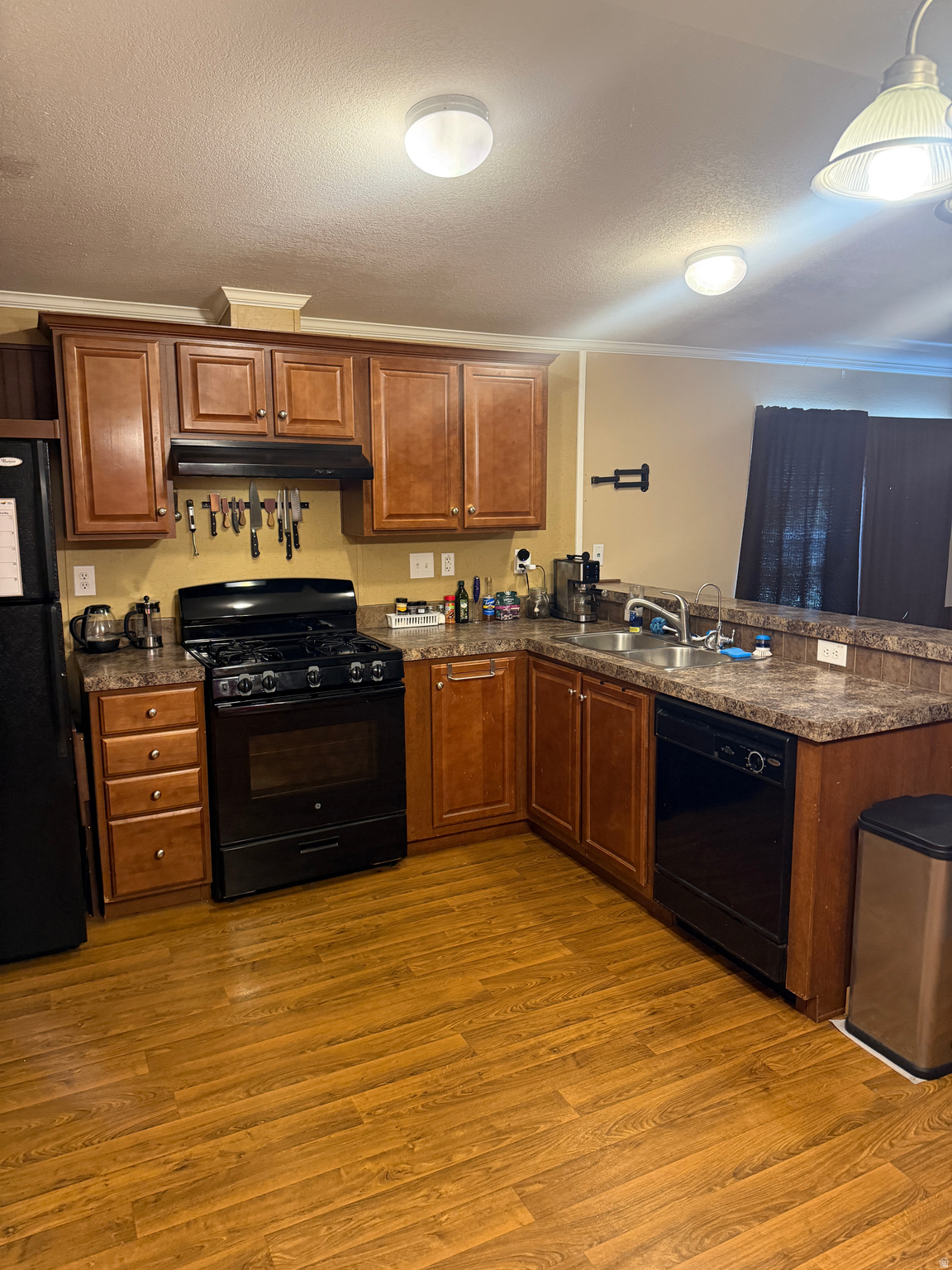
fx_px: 880
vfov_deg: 71.6
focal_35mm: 24
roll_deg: +0.0
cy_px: 635
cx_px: 476
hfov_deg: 56.8
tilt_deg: -9.5
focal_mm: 6.76
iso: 500
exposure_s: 1/60
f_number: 1.78
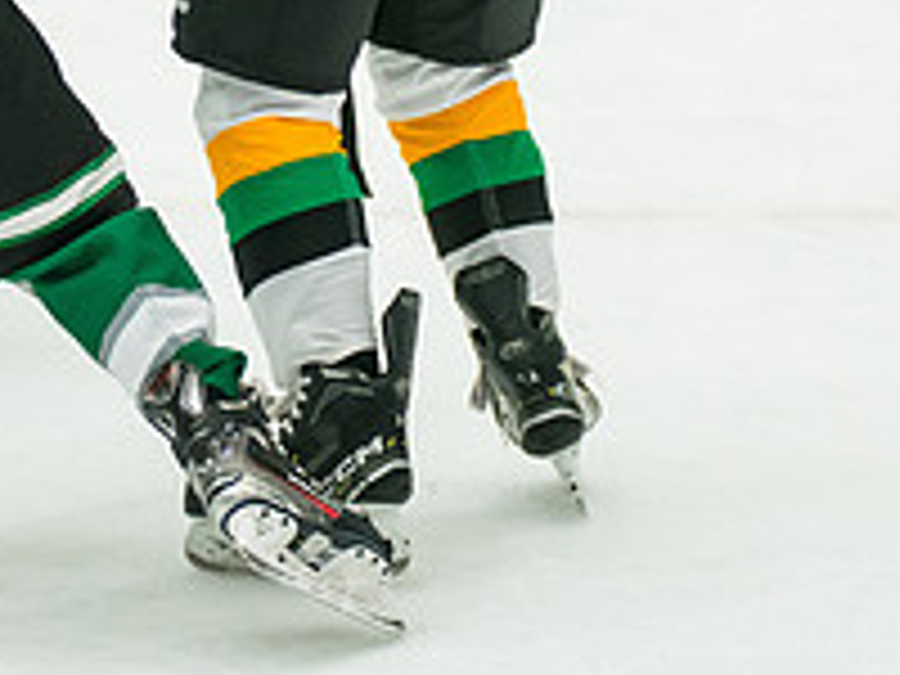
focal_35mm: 426
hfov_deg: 4.7
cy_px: -230
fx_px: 11076
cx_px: 332
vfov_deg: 3.5
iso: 2500
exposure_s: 1/2000
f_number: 3.2
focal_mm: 120
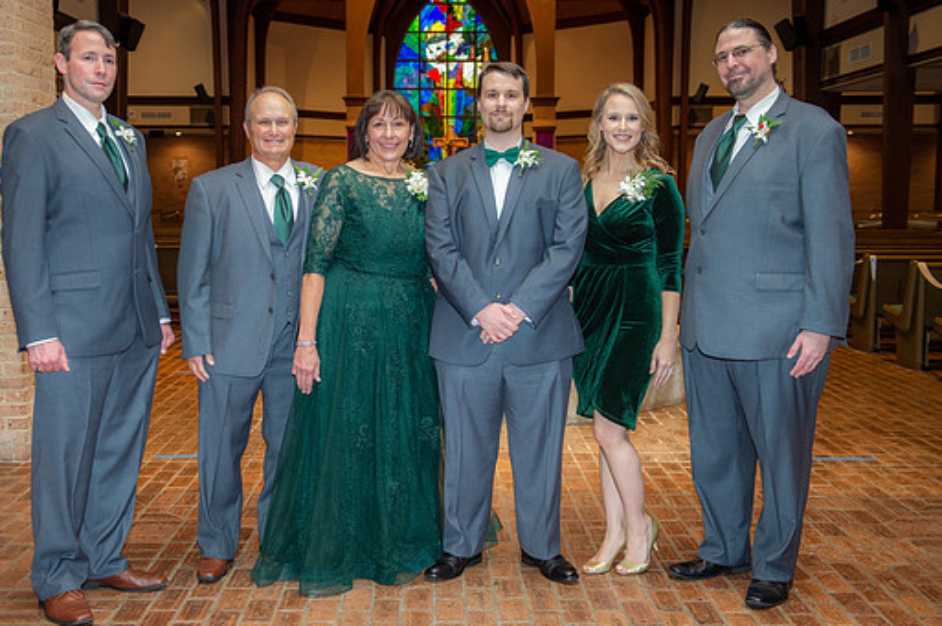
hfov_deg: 45.4
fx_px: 1124
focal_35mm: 43
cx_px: 422
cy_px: 290
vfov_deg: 31.1
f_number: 4
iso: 1250
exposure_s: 1/125
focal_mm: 38
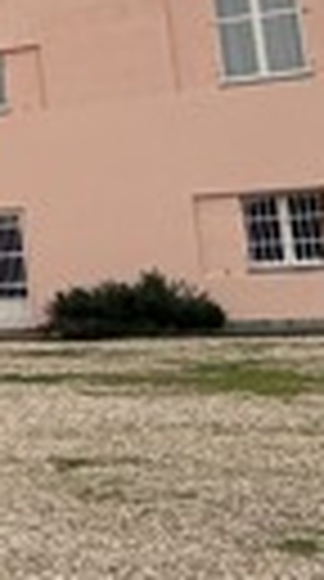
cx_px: -864
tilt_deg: +5.9
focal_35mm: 79
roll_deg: +2.5
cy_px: 202
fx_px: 1214
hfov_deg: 8.9
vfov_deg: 26.8
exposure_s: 1/308
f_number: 2.2
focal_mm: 2.22
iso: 50
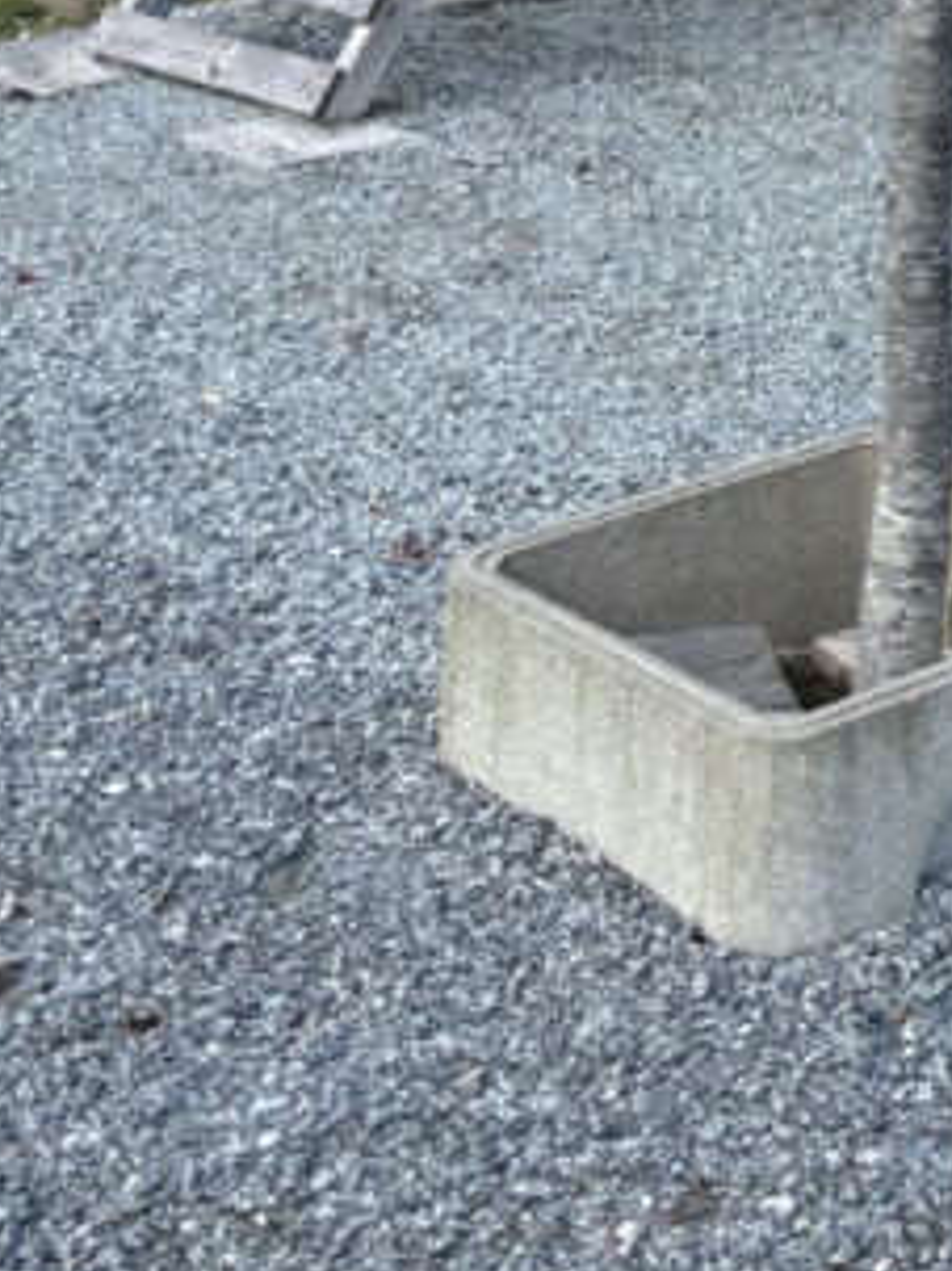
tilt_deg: -0.5
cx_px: 1510
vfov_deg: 19.3
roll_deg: -0.5
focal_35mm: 88
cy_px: -654
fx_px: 3229
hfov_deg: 15.3
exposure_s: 1/1037
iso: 50
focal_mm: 5.96
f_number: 1.6
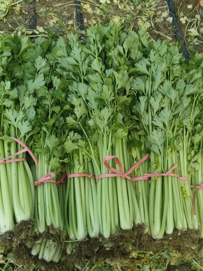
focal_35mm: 42
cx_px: 102
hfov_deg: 34.3
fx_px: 328
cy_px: 136
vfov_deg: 44.8
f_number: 1.9
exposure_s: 1/193
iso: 100
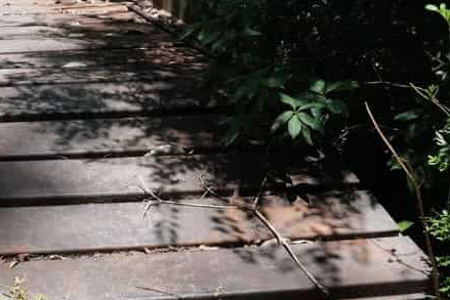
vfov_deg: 16.2
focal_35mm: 84
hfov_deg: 23.4
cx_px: 30
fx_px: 1050
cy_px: 97
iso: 160
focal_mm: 24
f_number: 8
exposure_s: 1/100
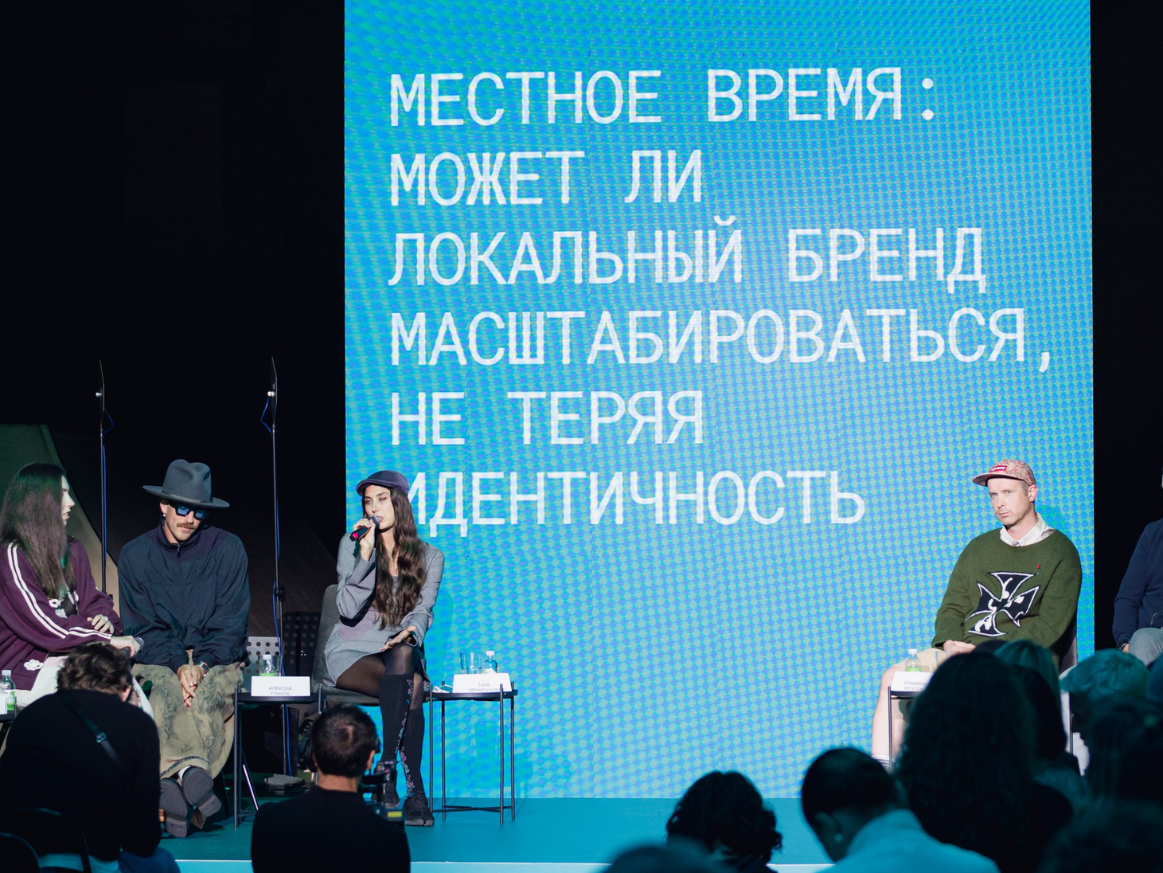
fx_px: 4166
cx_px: 751
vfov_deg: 12.0
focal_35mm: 124
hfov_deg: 15.9
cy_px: 434
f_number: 2.8
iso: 500
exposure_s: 1/200
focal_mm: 70
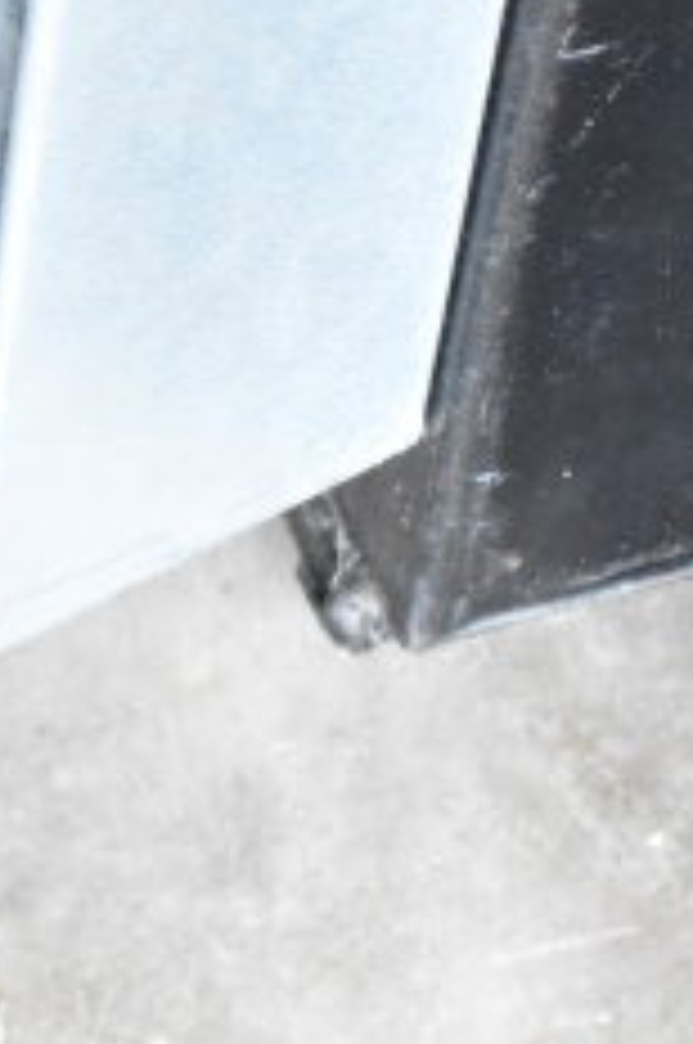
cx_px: -274
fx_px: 8919
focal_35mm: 308
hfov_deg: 4.4
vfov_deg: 6.7
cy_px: -227
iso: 6400
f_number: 6.3
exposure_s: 1/160
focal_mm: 52
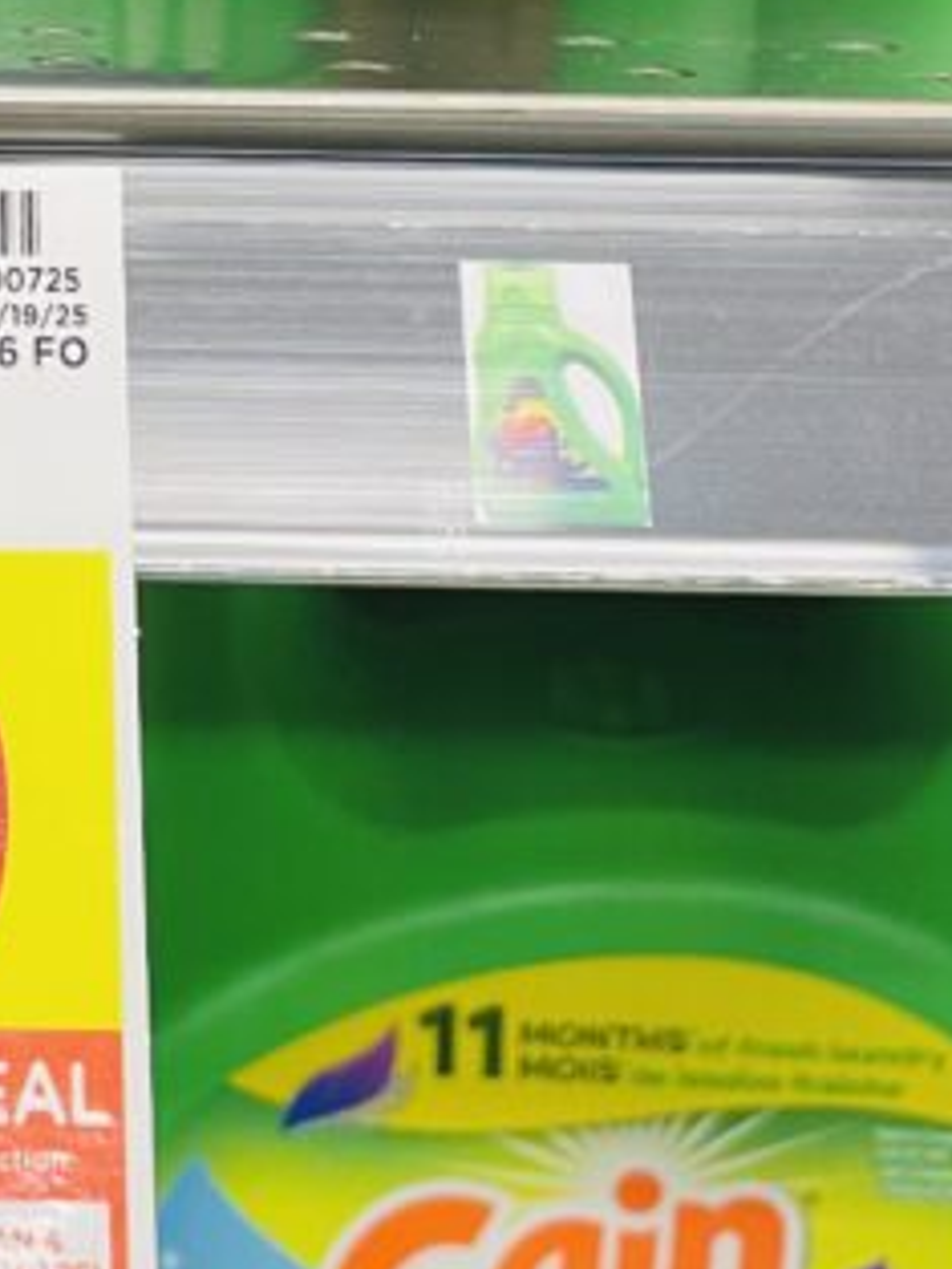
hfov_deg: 16.8
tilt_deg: -4.3
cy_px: -122
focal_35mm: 85
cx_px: -113
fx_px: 3115
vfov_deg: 21.8
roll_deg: -0.9
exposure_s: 1/62
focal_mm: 4.2
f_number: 1.6
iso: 80
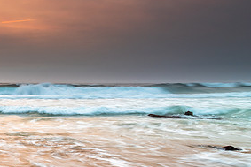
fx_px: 349
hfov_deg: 35.9
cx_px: 4
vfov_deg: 27.0
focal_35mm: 50
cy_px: 101
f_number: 8
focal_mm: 24
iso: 250
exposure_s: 1/2
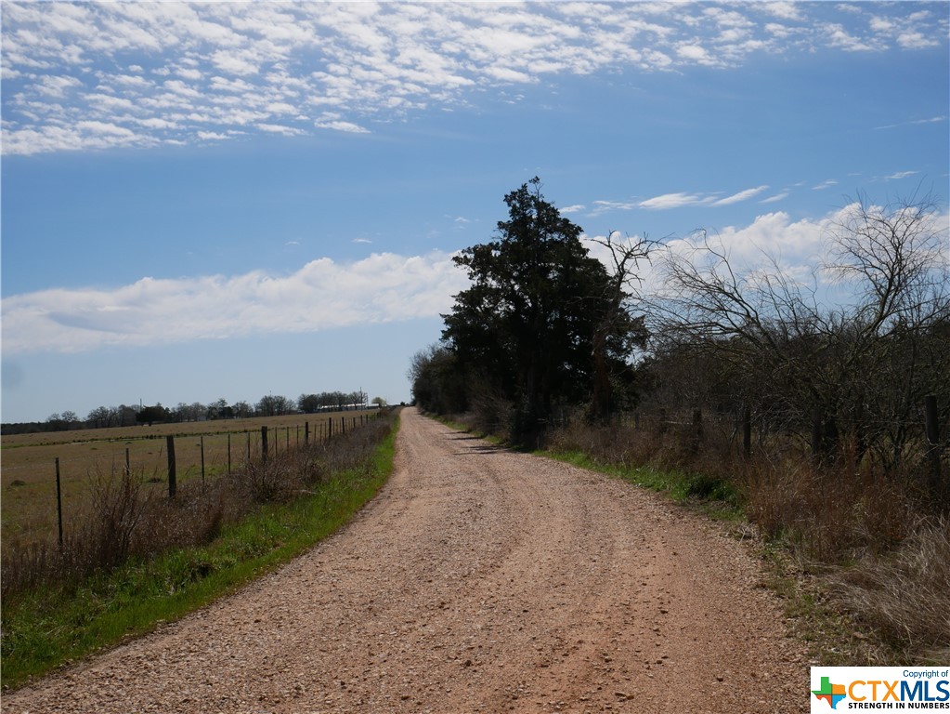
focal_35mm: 40
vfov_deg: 36.0
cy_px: 357
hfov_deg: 46.8
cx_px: 475
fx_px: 1098
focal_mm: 20
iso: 200
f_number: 10
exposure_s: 1/640
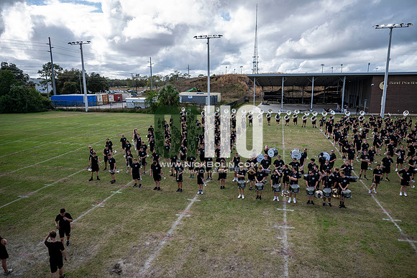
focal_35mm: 24
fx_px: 278
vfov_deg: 53.2
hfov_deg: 73.7
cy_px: 139
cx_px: 208
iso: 125
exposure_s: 1/1250
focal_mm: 24
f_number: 2.8
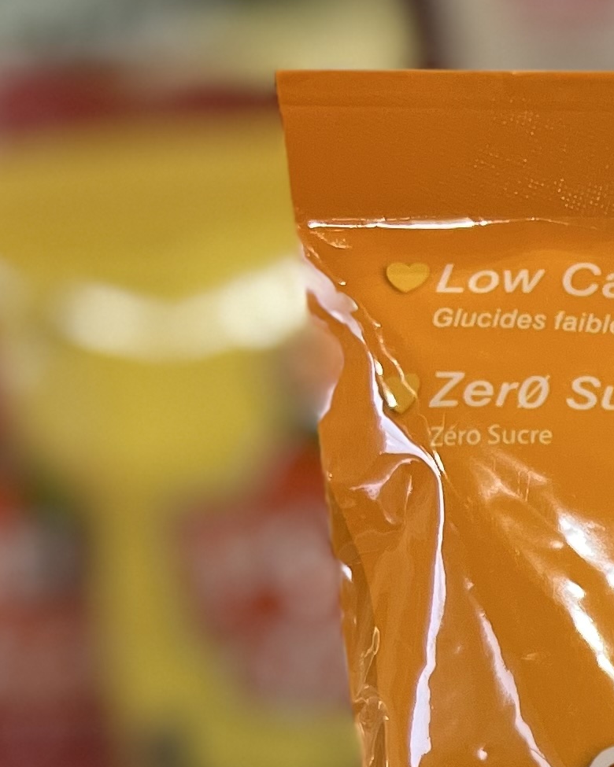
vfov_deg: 16.5
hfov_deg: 13.4
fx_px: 2385
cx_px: 1038
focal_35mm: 105
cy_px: 1175
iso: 125
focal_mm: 5.7
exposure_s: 1/121
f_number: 1.5
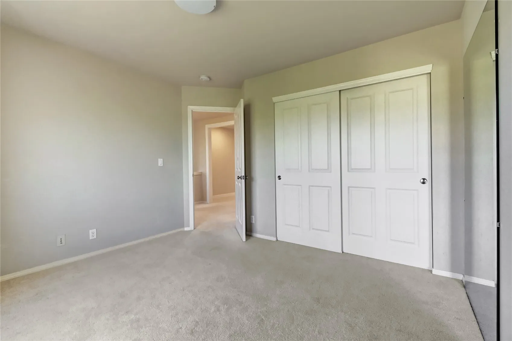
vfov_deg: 77.3
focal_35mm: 15
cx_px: 256
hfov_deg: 100.4
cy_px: 170
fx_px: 213
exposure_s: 1/13
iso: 3200
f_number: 11
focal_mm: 10
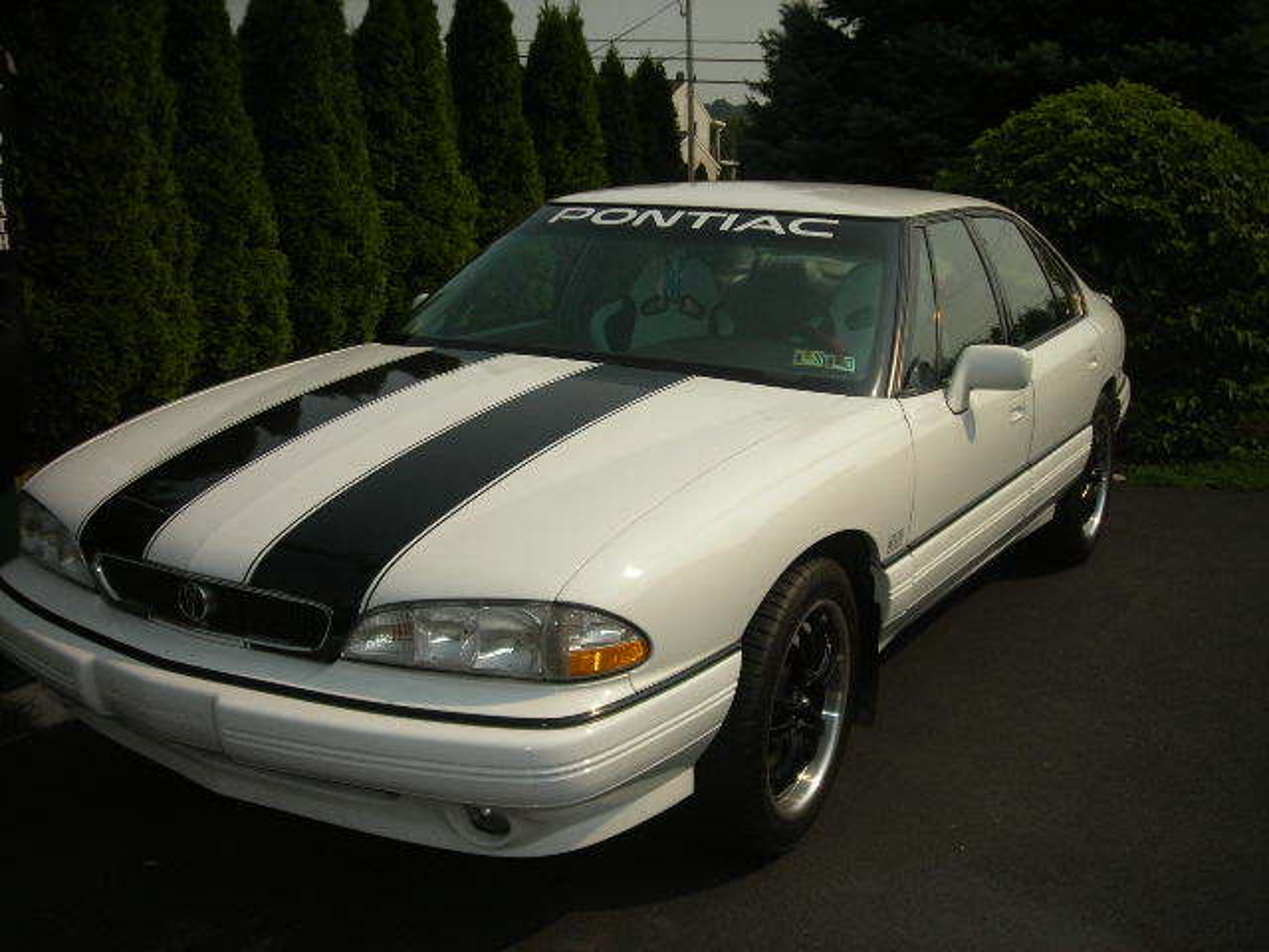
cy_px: 476
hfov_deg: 49.0
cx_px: 634
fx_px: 1393
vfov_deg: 37.7
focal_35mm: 38
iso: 70
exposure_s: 1/619
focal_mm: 6.3
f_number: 6.4
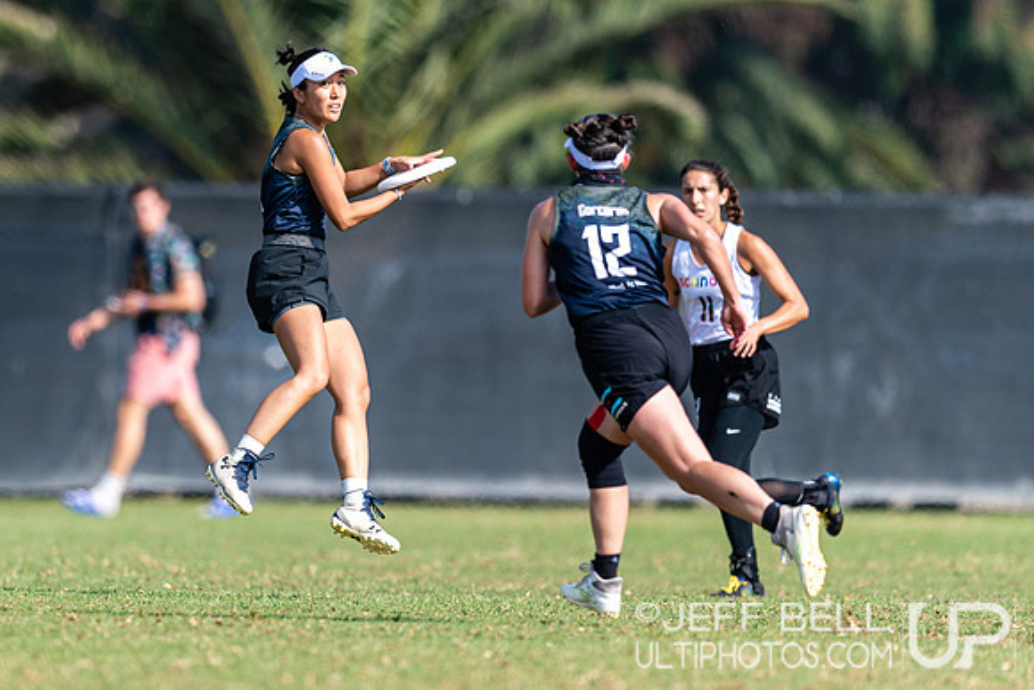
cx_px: 339
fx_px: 20585
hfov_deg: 2.9
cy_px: 349
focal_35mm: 717
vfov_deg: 1.9
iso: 100
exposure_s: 1/2000
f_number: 2.8
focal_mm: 400
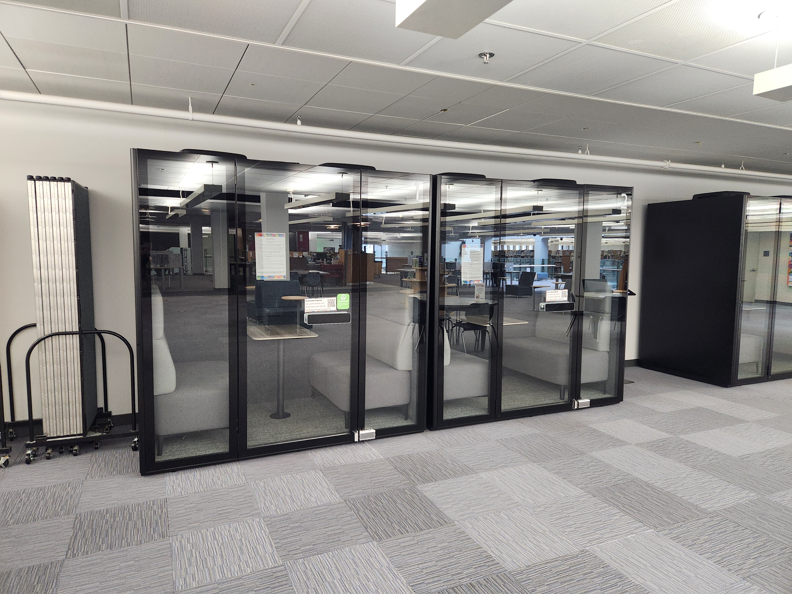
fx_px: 526
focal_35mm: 23
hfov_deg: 73.9
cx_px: 396
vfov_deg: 58.9
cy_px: 297
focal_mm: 5.4
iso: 640
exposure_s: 1/120
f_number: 1.8
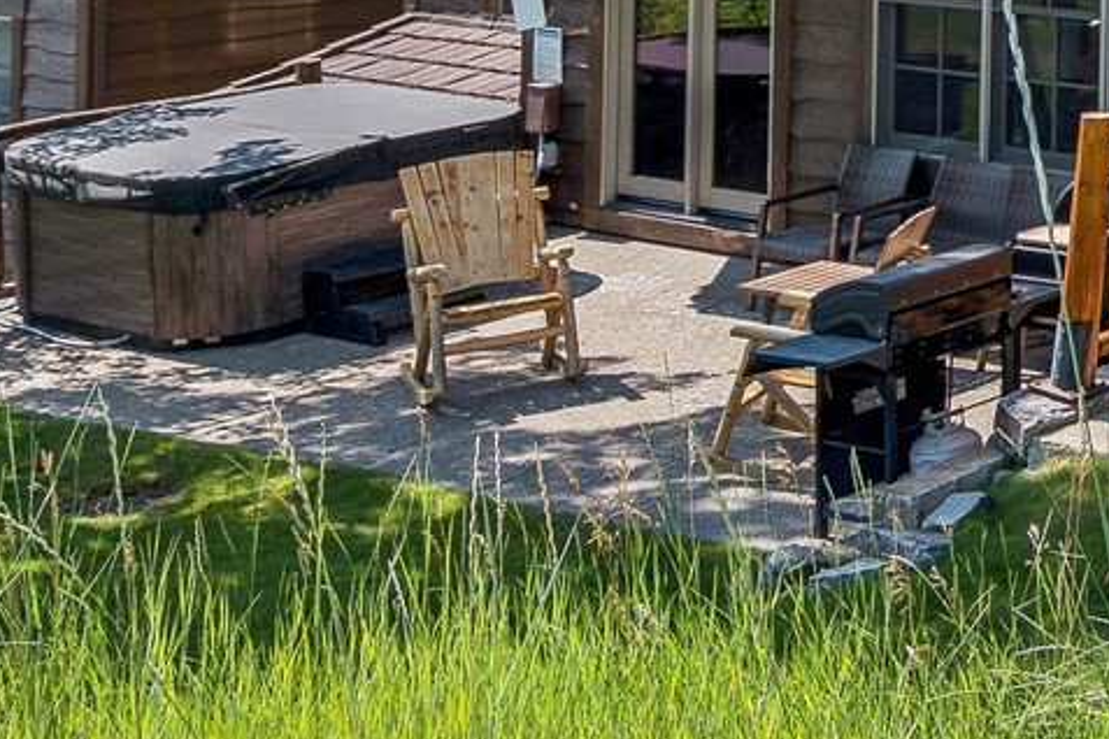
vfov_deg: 15.3
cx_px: 1879
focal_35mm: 82
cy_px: -386
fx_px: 2526
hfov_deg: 19.7
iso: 100
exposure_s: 1/320
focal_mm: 12
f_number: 6.3
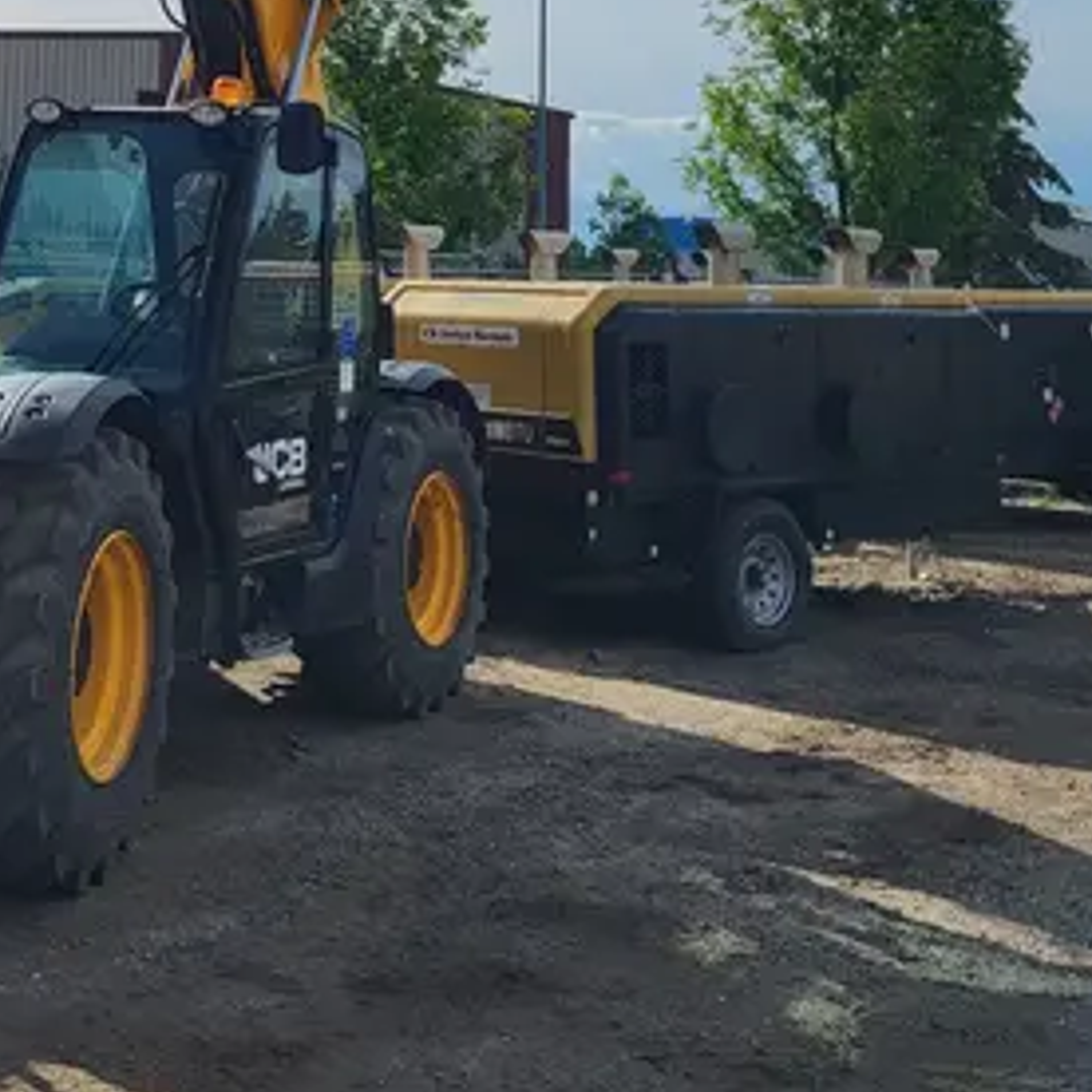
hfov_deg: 26.9
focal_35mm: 61
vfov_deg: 26.3
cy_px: -53
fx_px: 2177
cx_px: 59
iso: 40
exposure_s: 1/5874
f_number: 1.8
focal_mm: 5.4
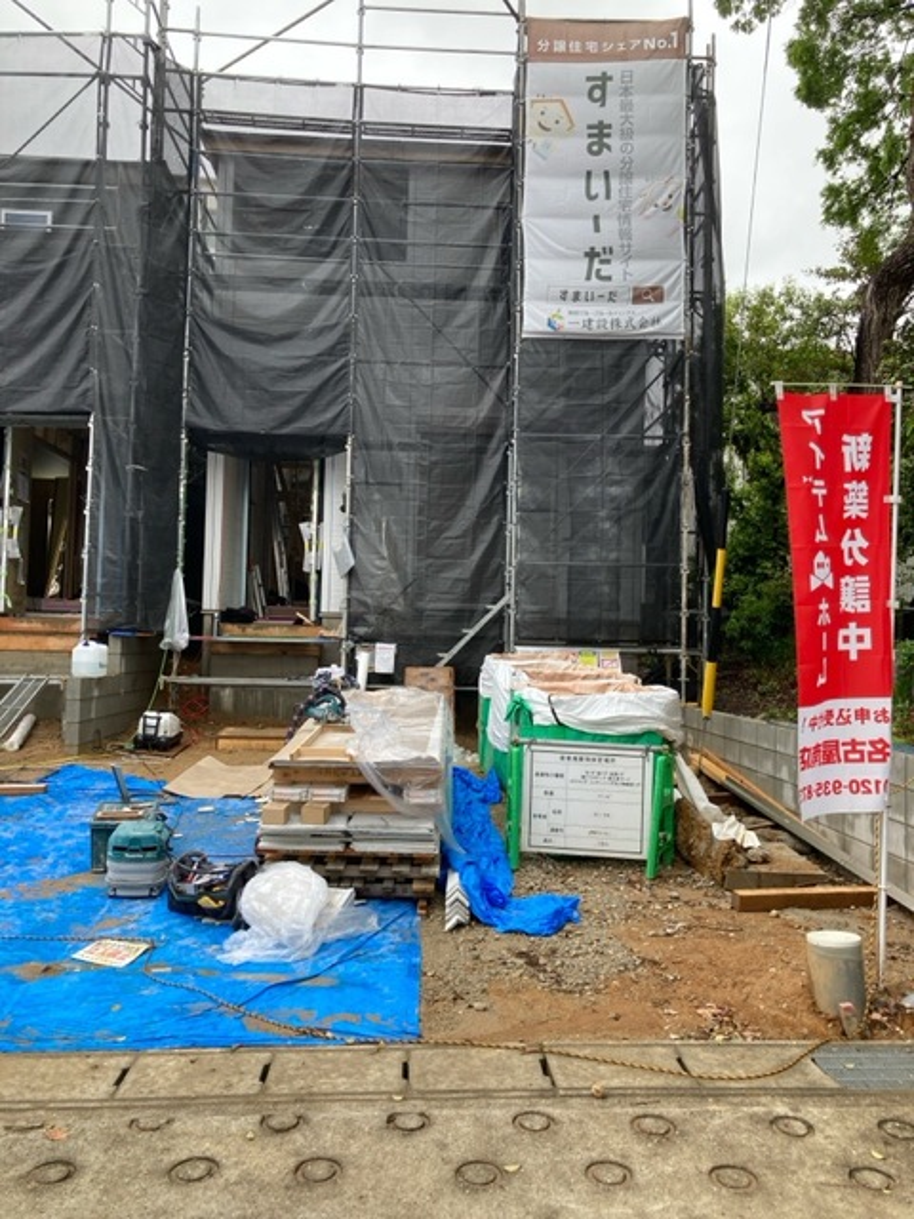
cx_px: 457
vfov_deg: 63.4
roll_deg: -2.1
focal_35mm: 28
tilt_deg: +4.4
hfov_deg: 49.7
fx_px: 986
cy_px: 610
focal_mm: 3.99
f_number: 1.8
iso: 20
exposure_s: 1/338
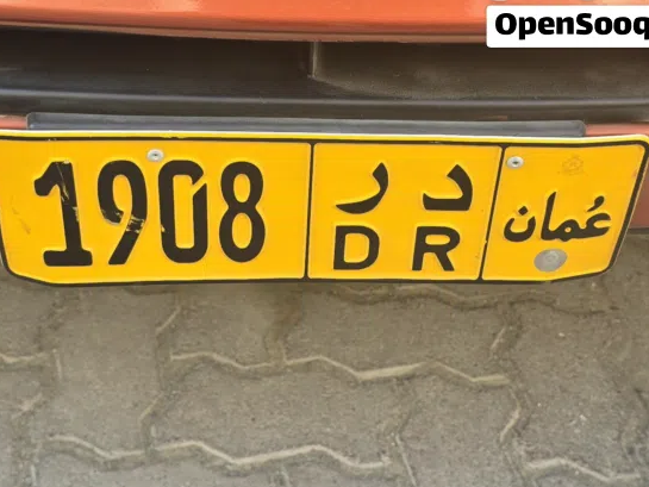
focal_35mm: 27
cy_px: 219
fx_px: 506
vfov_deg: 51.3
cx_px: 307
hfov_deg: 65.3
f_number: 1.7
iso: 32
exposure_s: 1/182
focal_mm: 6.3
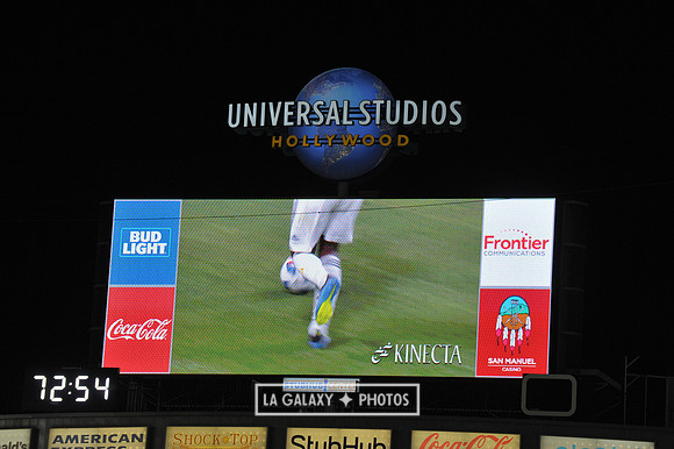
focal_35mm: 200
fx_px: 3742
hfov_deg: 10.3
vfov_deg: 6.9
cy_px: 224
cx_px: 337
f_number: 9
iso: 1600
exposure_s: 1/320
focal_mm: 200
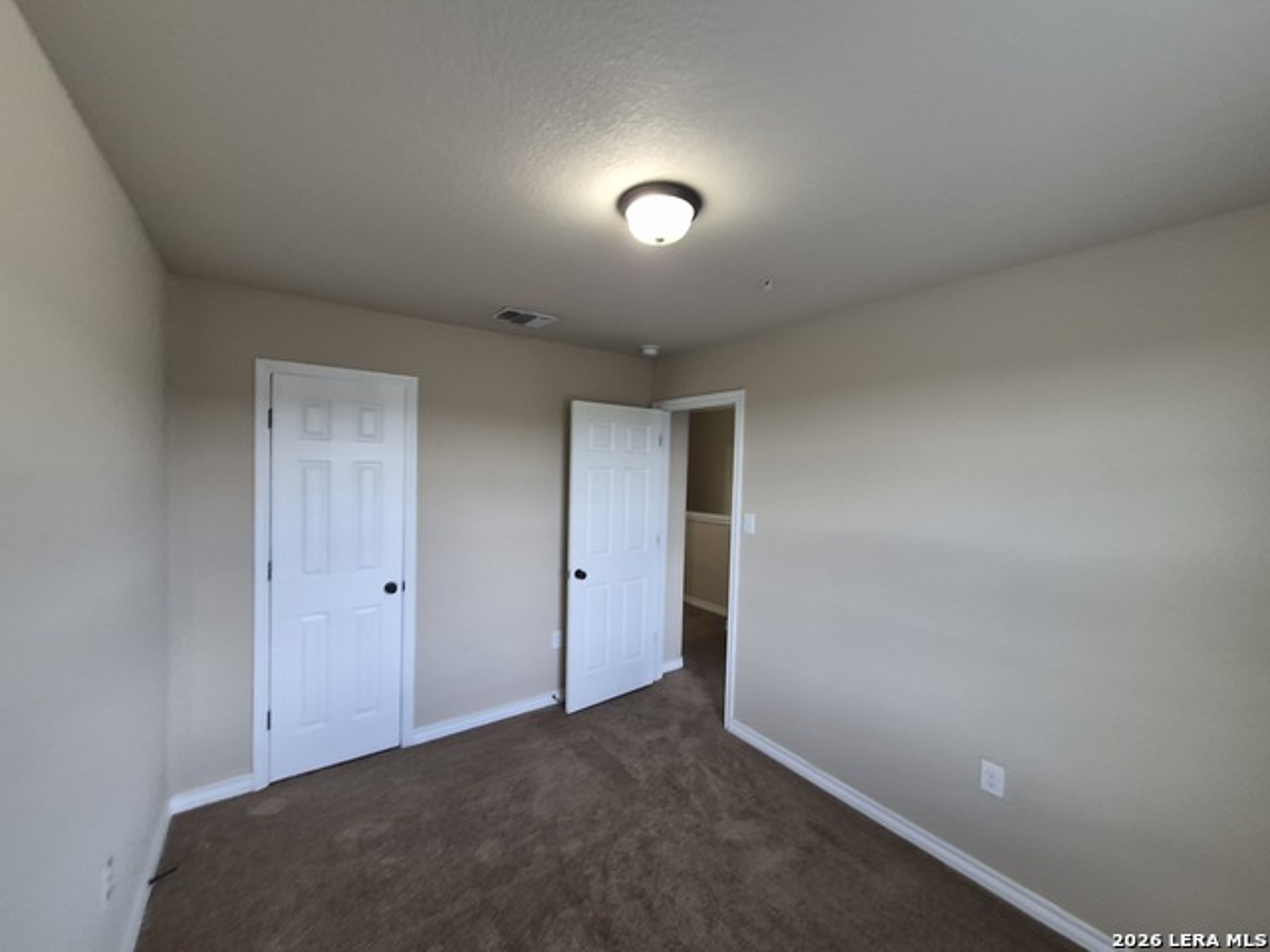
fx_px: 477
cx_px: 635
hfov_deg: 106.2
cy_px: 476
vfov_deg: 89.9
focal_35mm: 13
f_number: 2.2
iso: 160
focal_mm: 1.74
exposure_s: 1/50
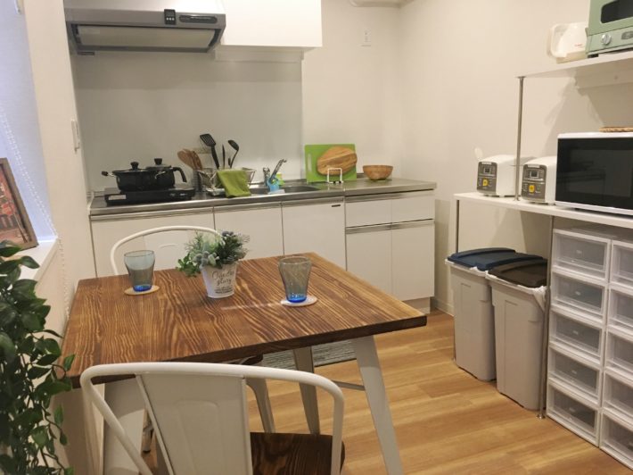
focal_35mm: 29
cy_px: 238
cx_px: 316
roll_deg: +1.8
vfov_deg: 48.2
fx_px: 530
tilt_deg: -11.3
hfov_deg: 61.7
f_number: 2.2
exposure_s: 1/30
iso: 125
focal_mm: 4.15
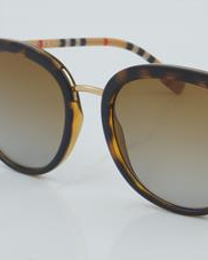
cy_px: 113
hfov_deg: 12.4
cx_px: 176
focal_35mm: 124
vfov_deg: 15.5
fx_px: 953
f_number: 32
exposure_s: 1/4
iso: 100
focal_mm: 50
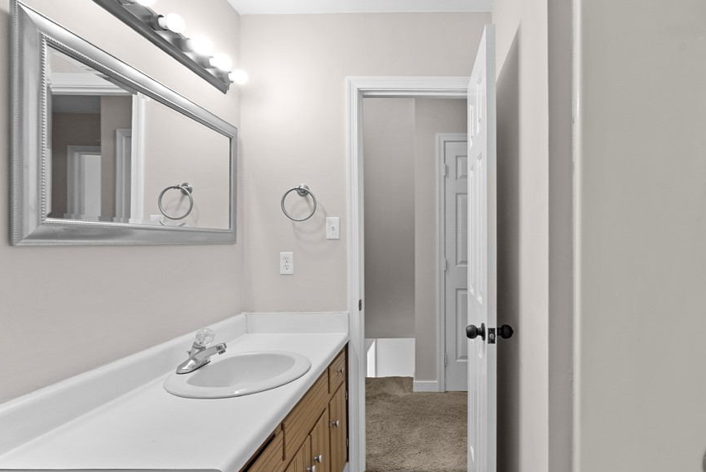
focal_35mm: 19
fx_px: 378
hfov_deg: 84.8
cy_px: 234
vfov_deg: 63.9
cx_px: 431
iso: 1600
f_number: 9
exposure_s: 1/15
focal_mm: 15.2
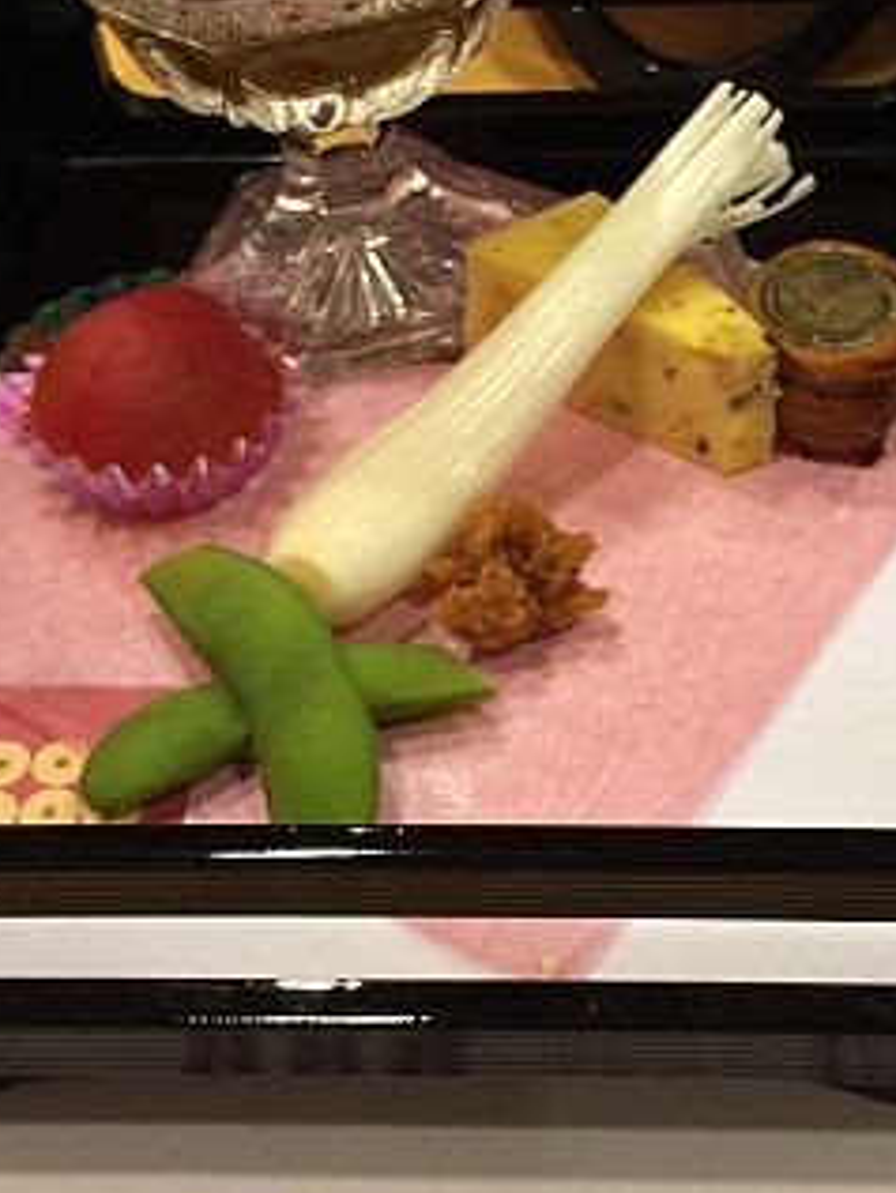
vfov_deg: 31.5
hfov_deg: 23.9
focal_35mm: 61
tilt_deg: -44.5
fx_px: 2104
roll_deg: +2.8
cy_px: 453
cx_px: 640
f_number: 2.2
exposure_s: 1/15
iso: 80
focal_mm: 4.15
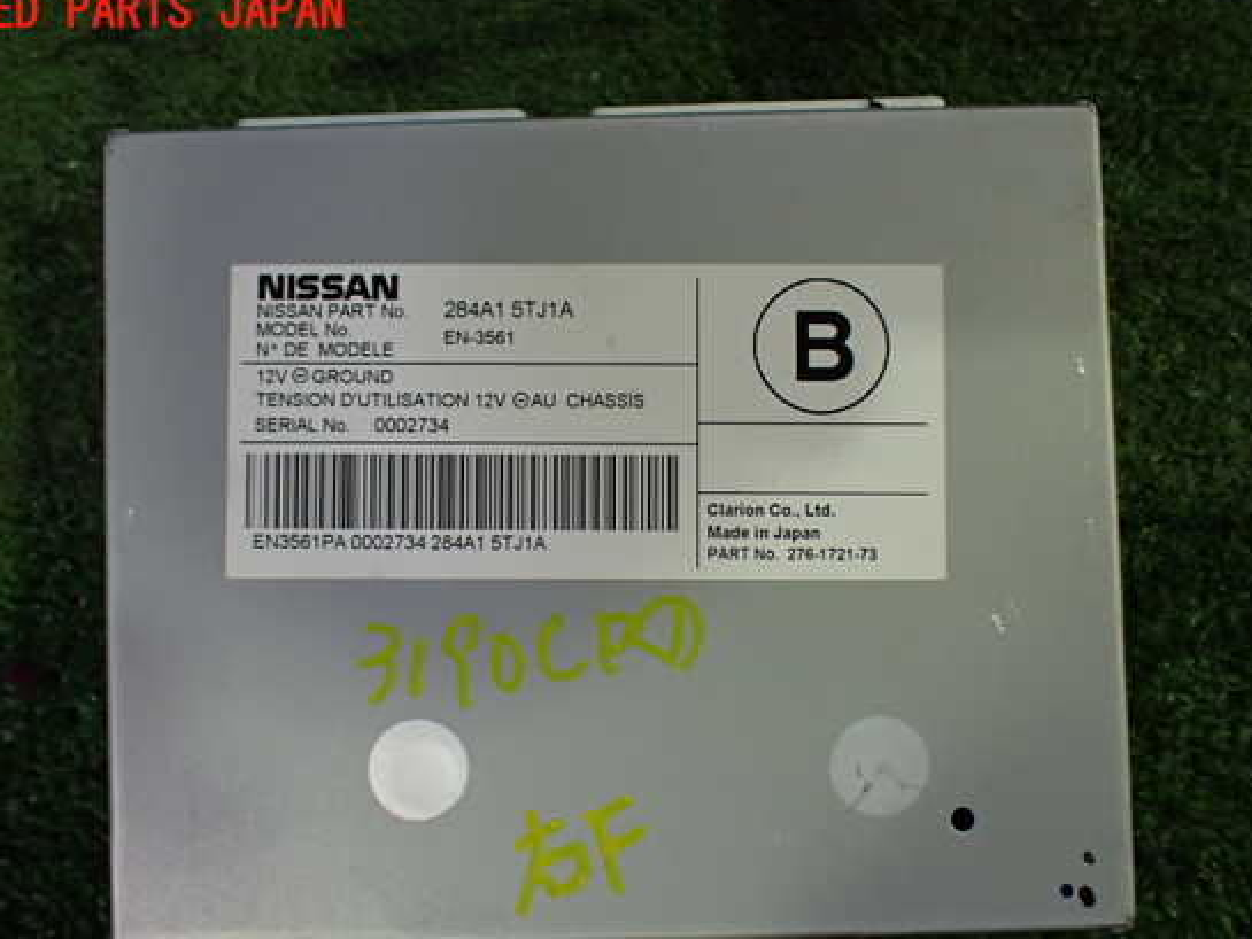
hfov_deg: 55.3
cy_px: 500
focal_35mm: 33
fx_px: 1194
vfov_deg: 42.9
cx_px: 616
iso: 500
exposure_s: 1/125
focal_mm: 5.4
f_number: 2.3
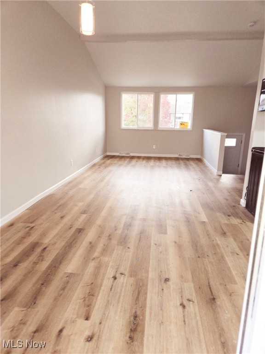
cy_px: 177
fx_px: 235
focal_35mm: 23
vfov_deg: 73.9
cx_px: 132
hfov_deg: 58.9
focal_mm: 5.4
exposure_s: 1/60.2
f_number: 1.8
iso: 100
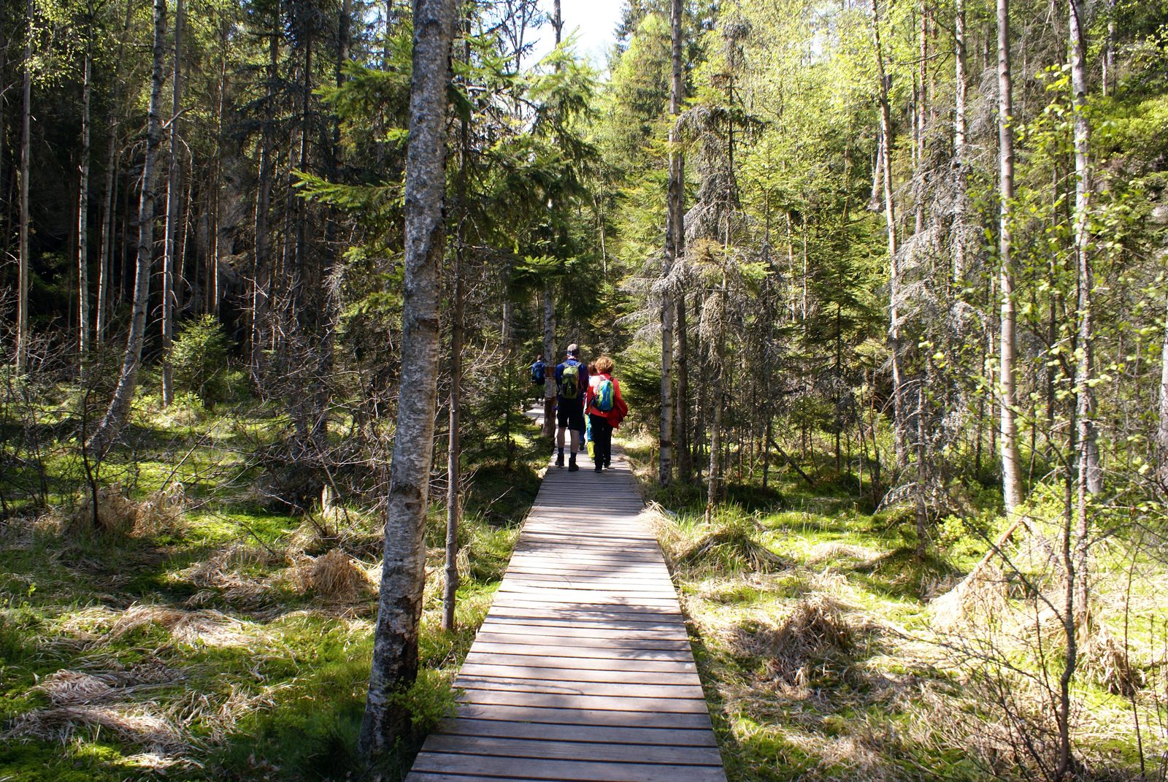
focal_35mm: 27
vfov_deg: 48.0
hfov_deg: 67.3
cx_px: 584
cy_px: 391
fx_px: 877
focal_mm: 18
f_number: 8
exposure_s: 1/60
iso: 100
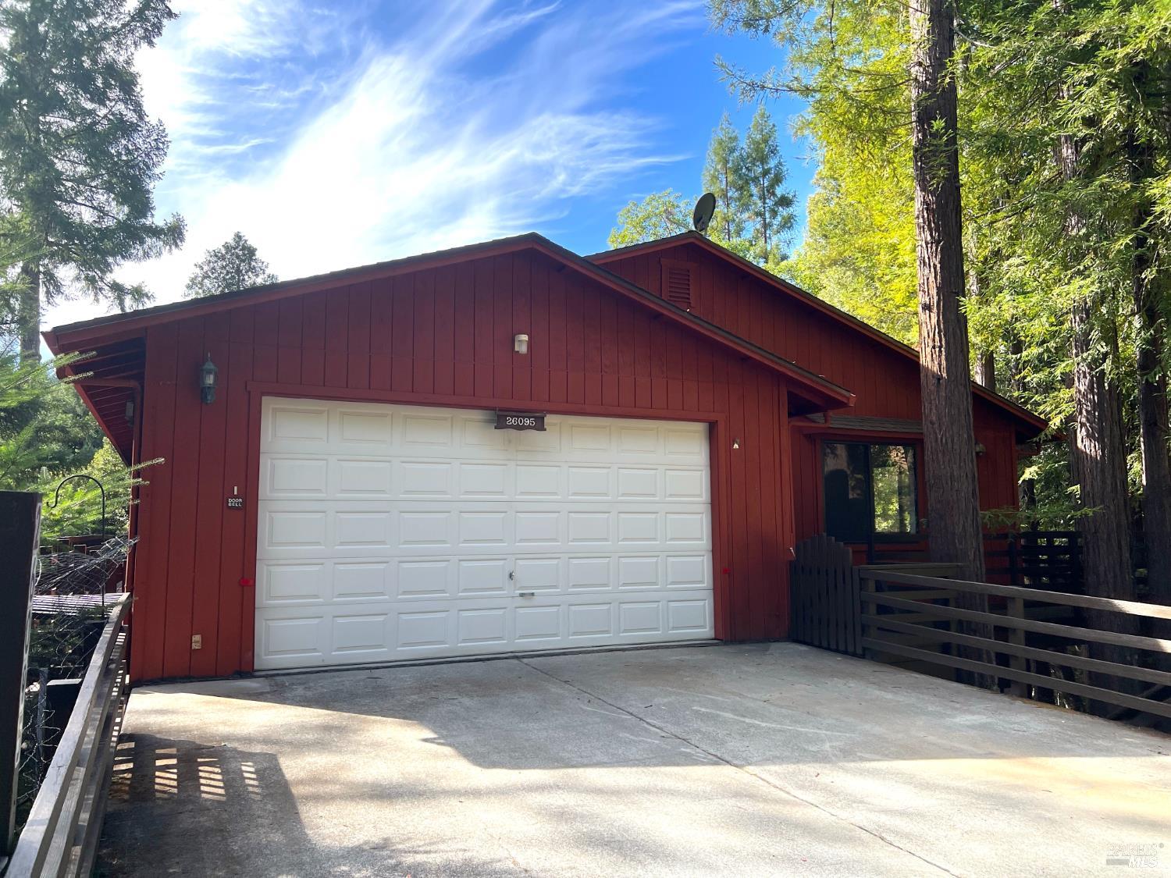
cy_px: 439
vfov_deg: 53.1
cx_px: 586
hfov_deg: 67.3
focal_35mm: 26
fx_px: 880
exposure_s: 1/902
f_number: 1.5
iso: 50
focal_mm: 5.7
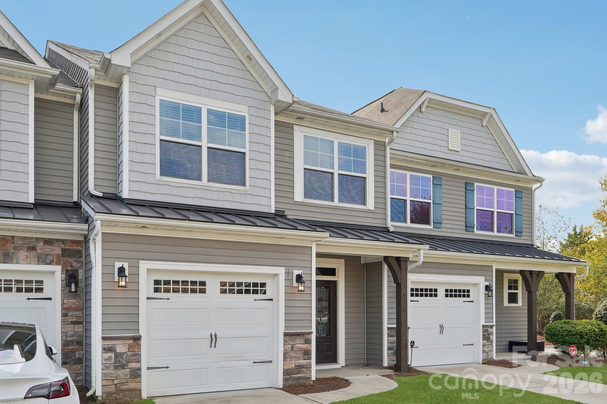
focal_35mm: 30
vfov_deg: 43.6
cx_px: 304
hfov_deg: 61.9
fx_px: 506
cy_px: 202
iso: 100
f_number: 8
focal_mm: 20
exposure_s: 1/90
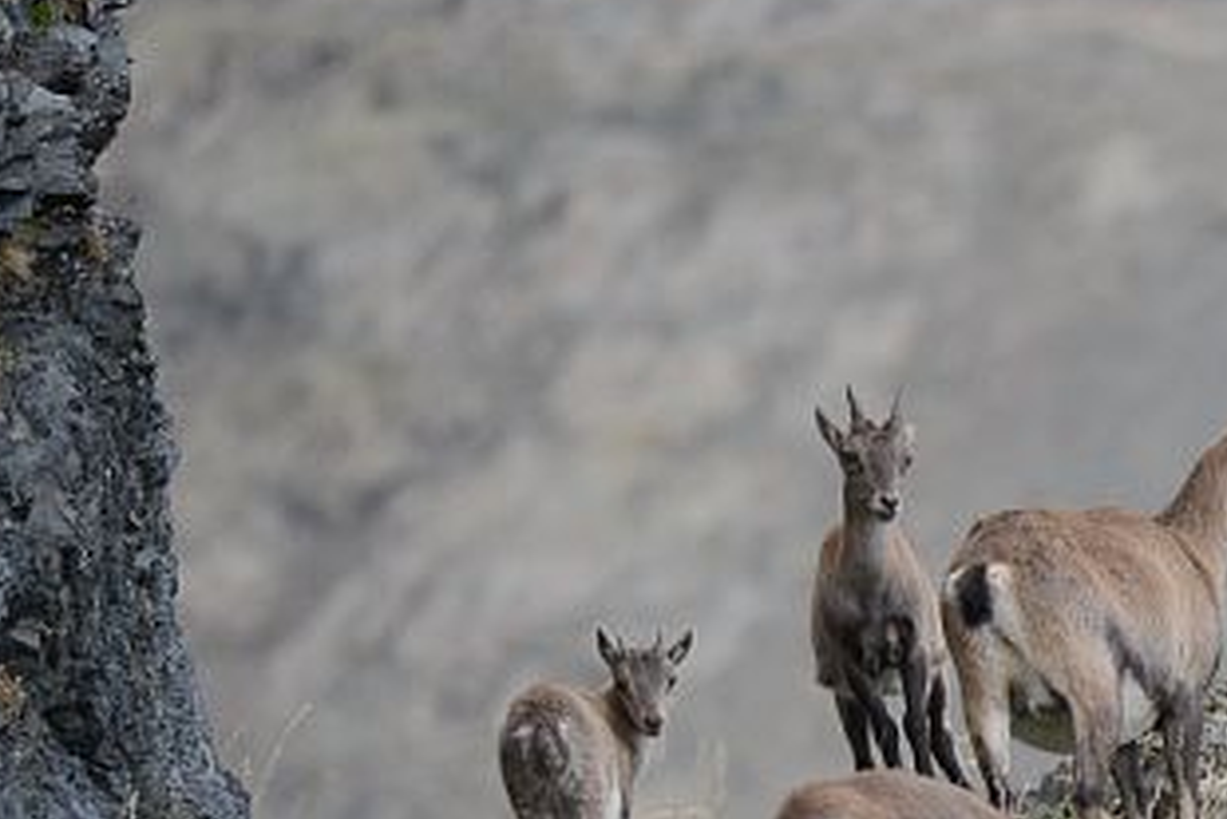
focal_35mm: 992
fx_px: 33825
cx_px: 1647
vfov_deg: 1.4
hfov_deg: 2.1
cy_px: 912
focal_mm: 300
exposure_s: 1/1000
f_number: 4
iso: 400
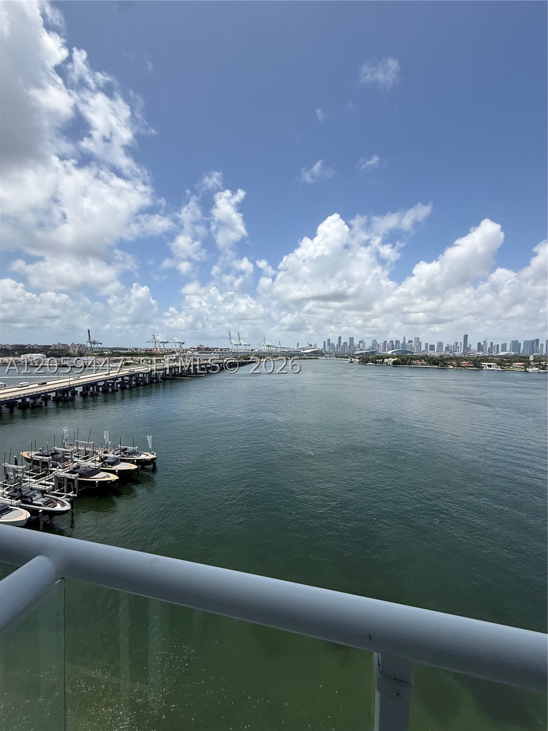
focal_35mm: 14
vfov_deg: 102.1
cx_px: 274
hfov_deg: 85.7
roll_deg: +1.6
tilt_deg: -2.6
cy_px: 366
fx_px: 296
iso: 50
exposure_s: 1/3891
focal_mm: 2.22
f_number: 2.2
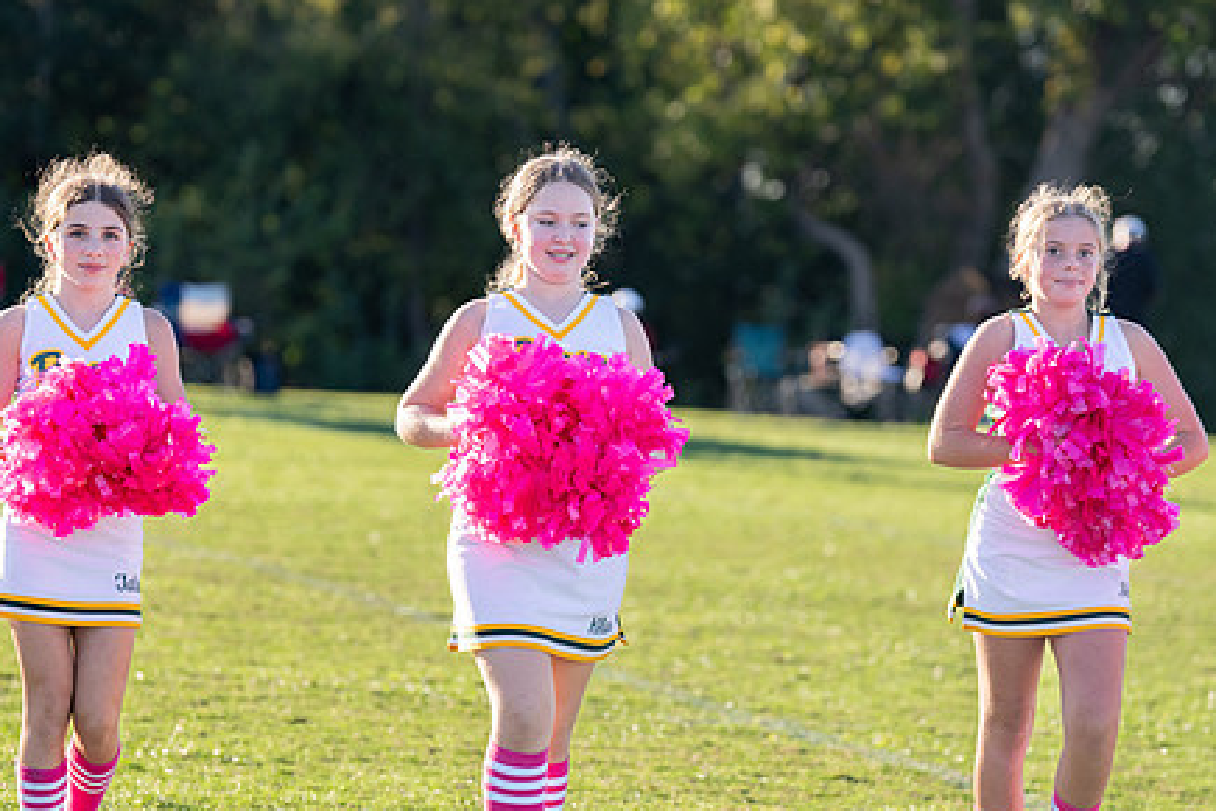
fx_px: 6856
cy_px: 471
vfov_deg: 6.8
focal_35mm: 203
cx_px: 574
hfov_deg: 10.1
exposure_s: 1/2500
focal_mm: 125
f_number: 2.8
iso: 500
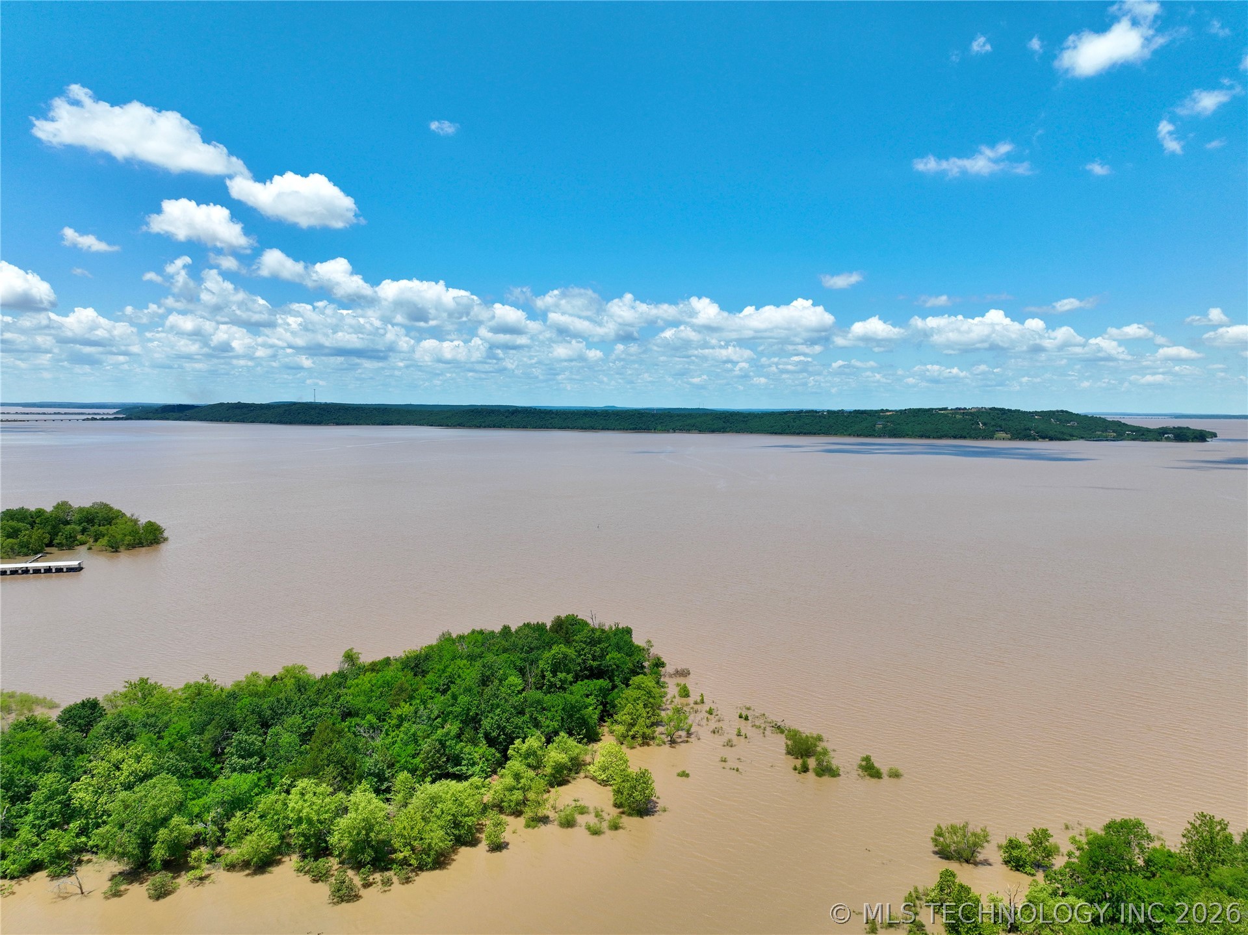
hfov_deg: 71.6
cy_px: 468
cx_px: 624
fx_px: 865
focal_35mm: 24
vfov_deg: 56.8
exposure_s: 1/1600
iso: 100
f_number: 2.8
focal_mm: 12.29
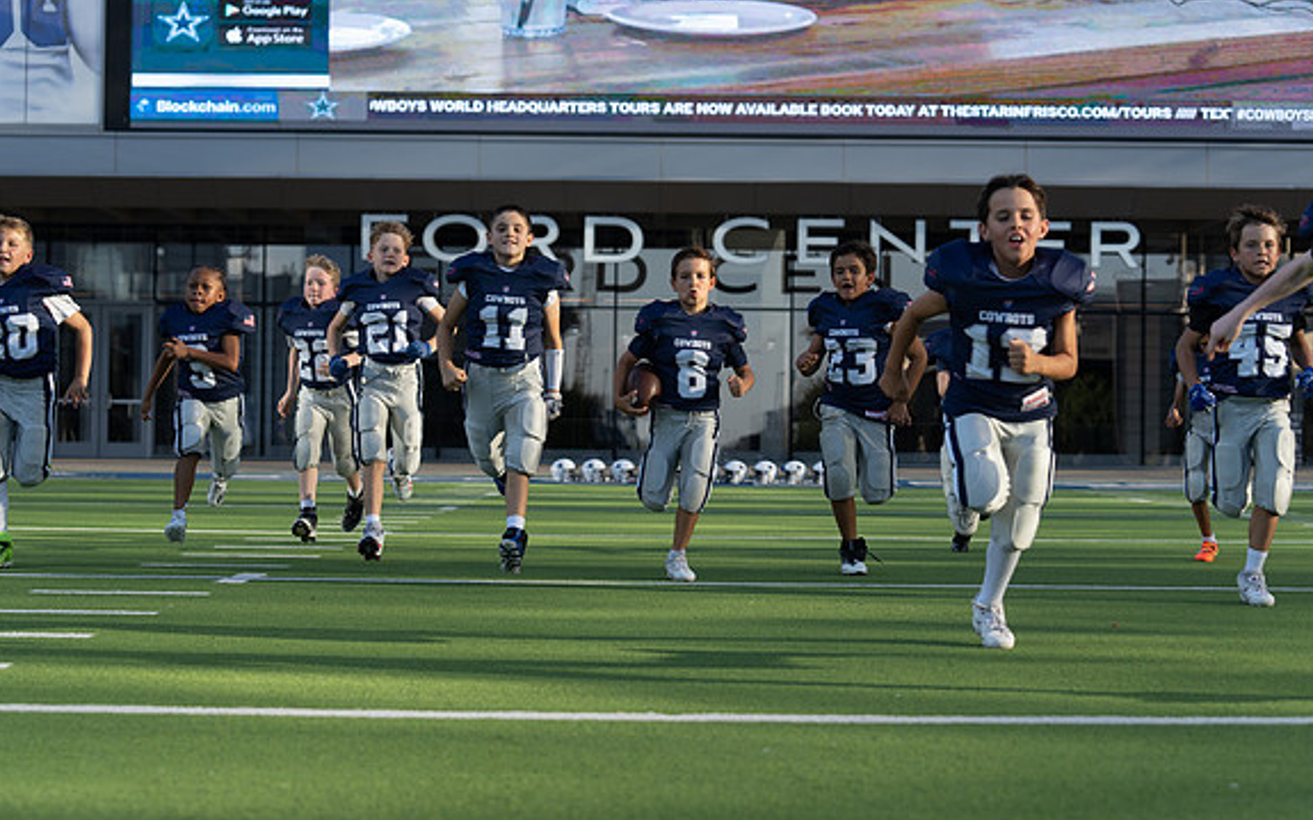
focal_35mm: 72
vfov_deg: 18.1
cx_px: 658
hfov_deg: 28.6
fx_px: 2576
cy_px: 412
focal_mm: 70
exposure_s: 1/1000
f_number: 4
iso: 320
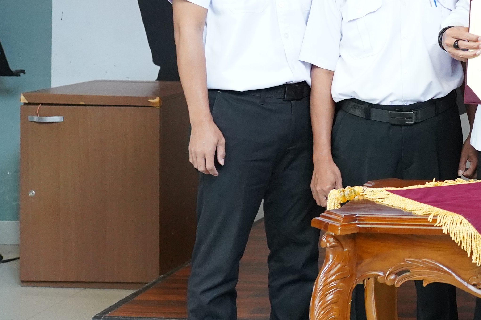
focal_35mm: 103
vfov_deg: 13.0
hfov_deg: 17.9
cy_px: -45
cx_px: 696
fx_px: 1376
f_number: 4
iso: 6400
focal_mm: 35
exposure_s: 1/100
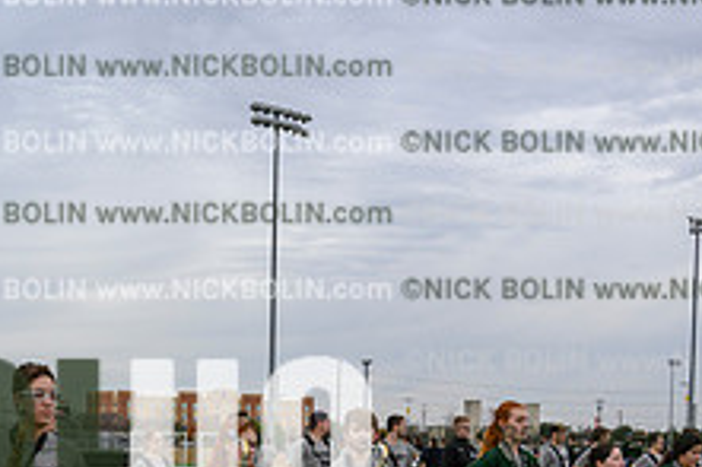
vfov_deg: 20.6
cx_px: 146
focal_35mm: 63
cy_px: 510
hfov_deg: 31.2
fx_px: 1228
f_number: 4
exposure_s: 1/800
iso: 200
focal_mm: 24
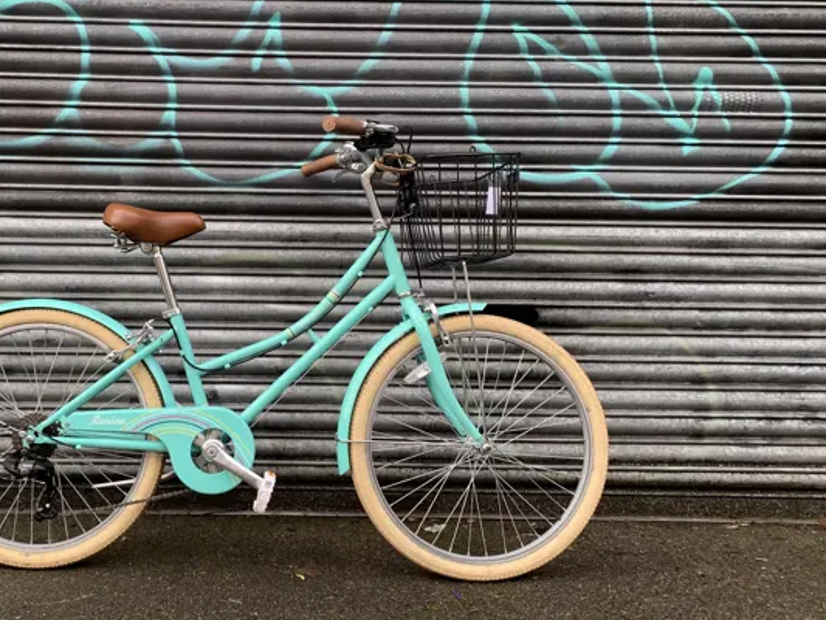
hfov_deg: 46.8
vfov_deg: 36.8
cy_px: 270
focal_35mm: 39
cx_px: 254
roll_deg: -1.3
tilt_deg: -2.8
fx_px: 931
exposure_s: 1/122
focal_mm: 4.25
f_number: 1.8
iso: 40
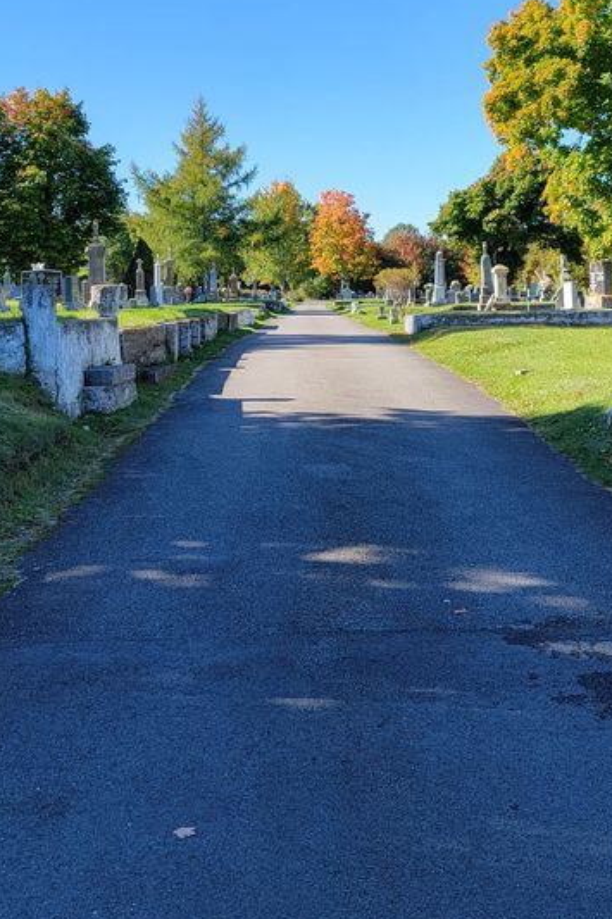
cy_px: 307
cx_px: 381
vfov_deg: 40.6
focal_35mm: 48
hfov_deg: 28.0
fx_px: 1225
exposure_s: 1/314
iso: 16
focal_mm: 6.7
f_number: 1.8
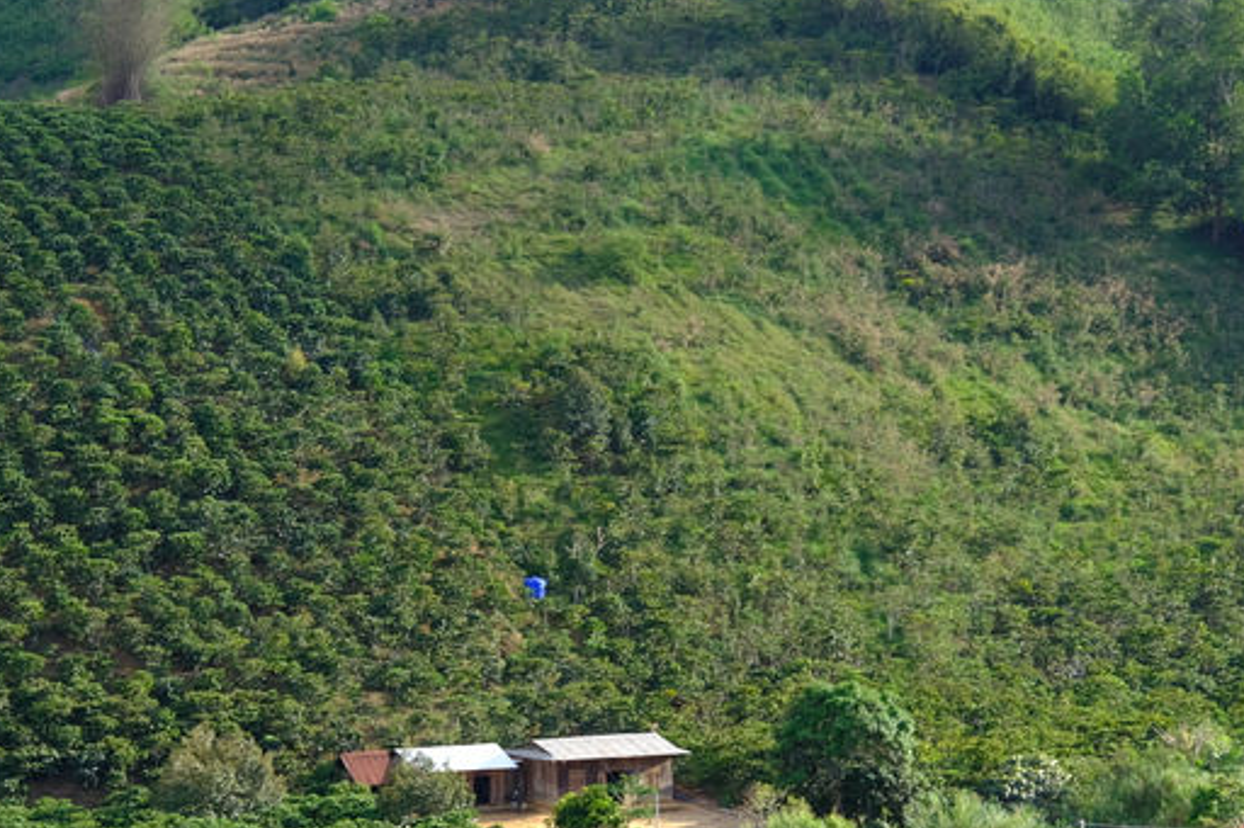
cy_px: 595
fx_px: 3765
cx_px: 282
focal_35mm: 109
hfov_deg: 18.6
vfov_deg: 12.5
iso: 80
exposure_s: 1/180
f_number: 4
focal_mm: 41.1
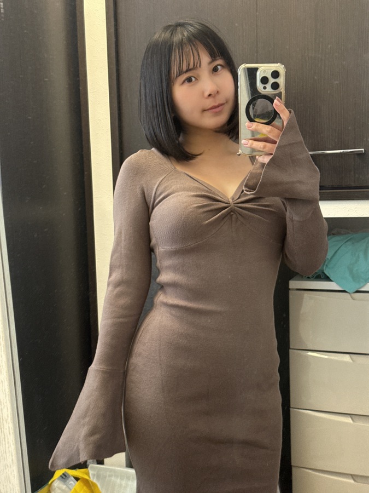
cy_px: 246
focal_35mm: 48
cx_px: 184
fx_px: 682
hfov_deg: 30.3
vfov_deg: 39.7
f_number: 1.78
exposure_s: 1/50
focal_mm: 6.76
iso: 200
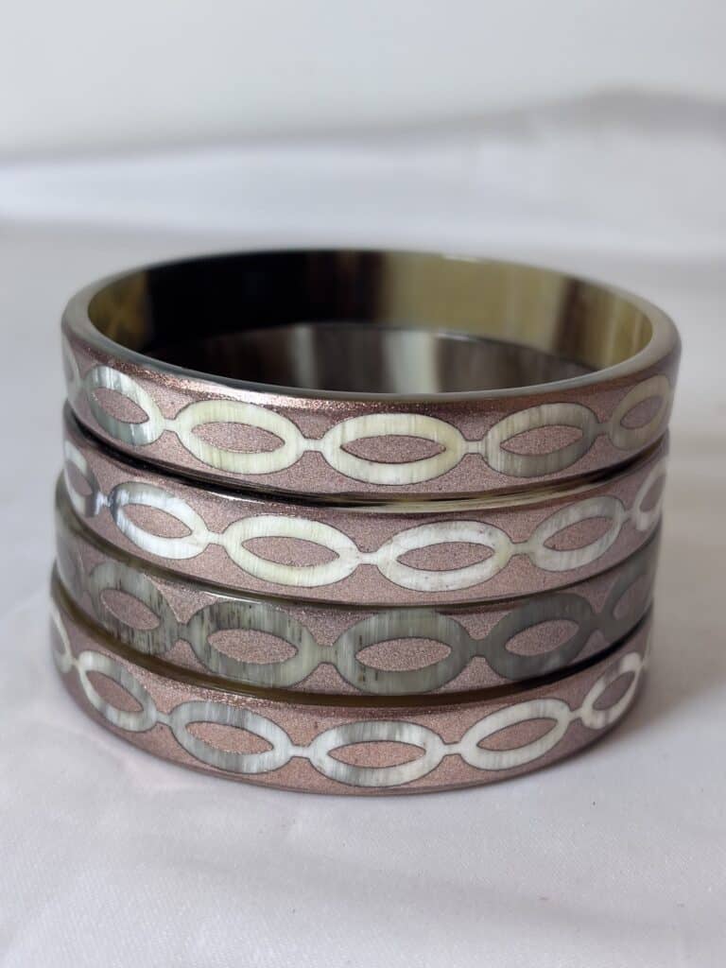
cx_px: 363
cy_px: 484
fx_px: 1454
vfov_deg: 36.8
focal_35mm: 52
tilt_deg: -22.1
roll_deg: -2.4
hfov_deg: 28.0
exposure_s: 1/100
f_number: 1.6
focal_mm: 5.96
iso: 32
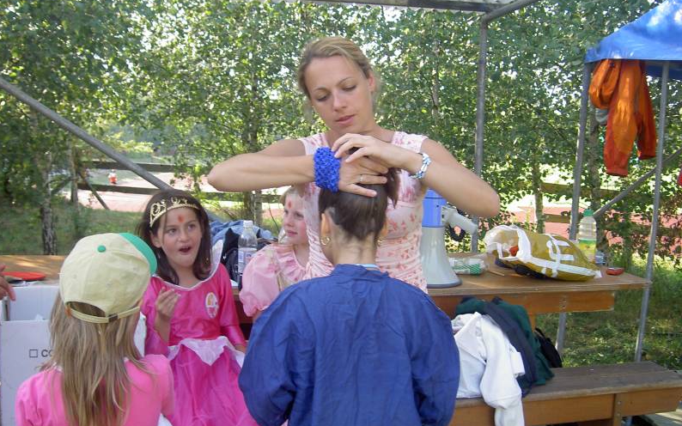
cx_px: 339
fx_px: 873
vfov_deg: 27.4
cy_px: 219
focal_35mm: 47
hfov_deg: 42.7
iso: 100
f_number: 2.9
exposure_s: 1/80
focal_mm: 9
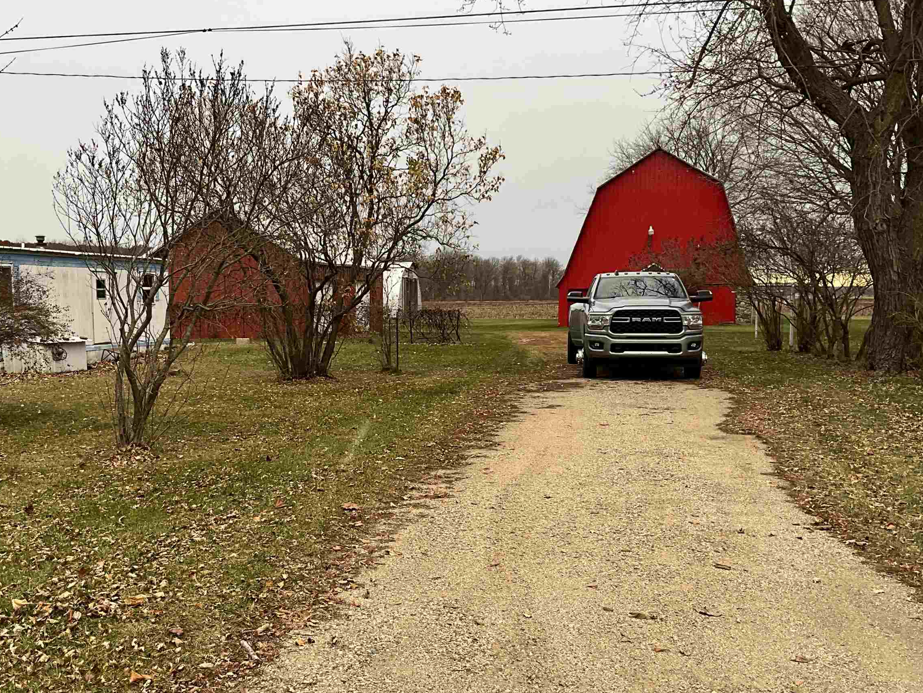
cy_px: 403
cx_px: 357
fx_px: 1040
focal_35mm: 39
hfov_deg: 47.5
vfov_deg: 36.7
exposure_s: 1/122
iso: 40
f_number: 1.8
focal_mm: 3
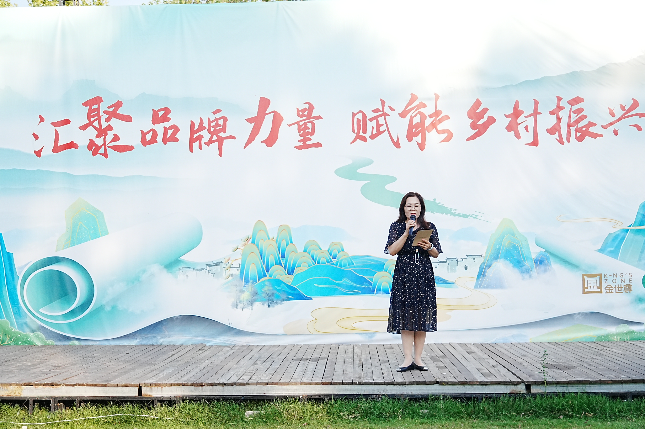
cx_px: 322
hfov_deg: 34.2
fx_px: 1047
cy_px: 214
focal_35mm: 58
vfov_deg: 23.1
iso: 800
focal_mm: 39
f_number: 2.8
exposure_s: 1/4000
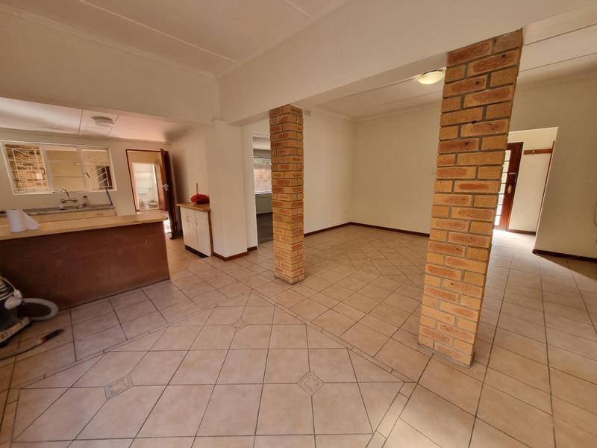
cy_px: 224
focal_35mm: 13
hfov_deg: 106.2
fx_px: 224
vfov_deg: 89.9
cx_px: 298
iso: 160
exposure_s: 1/50
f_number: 2.2
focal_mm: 1.74
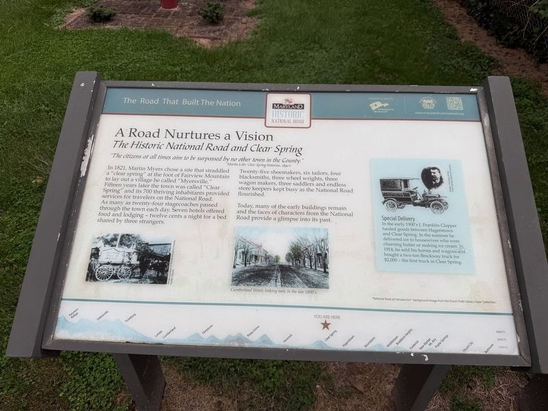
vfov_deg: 56.8
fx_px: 380
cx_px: 274
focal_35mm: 24
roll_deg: -0.1
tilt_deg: -40.8
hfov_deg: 71.6
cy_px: 206
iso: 80
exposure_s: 1/575
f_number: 1.78
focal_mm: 6.76
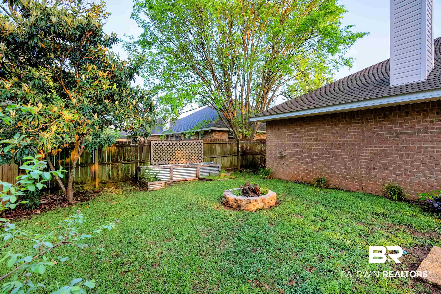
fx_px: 196
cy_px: 147
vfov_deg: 73.8
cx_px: 220
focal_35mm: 16
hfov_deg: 96.7
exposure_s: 1/160
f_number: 8
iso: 1000
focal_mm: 16
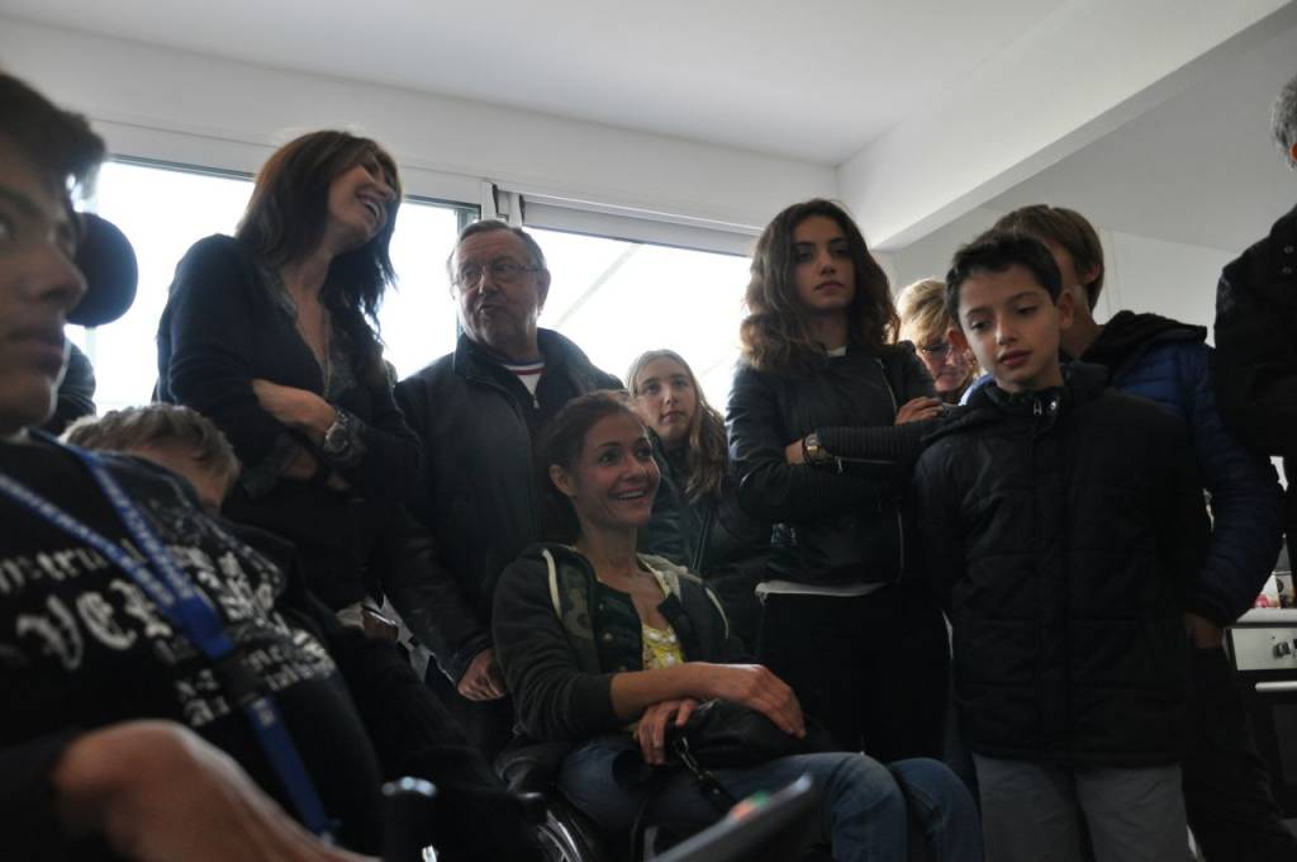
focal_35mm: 33
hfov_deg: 57.3
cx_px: 648
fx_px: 1187
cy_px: 431
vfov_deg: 39.9
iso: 800
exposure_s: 1/60
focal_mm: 22
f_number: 3.8
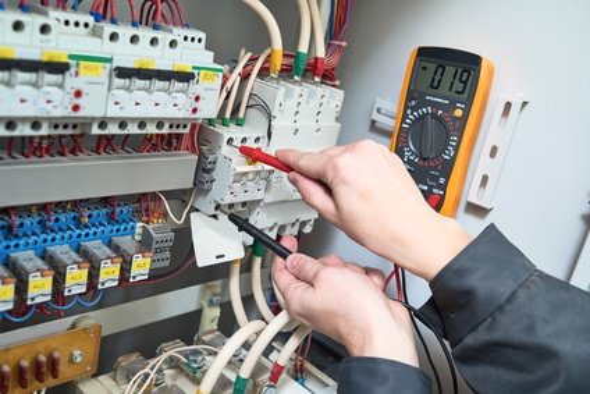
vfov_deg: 37.9
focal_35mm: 35
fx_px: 574
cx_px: 295
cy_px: 197
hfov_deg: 54.4
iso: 200
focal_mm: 35
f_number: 5
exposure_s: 1/60
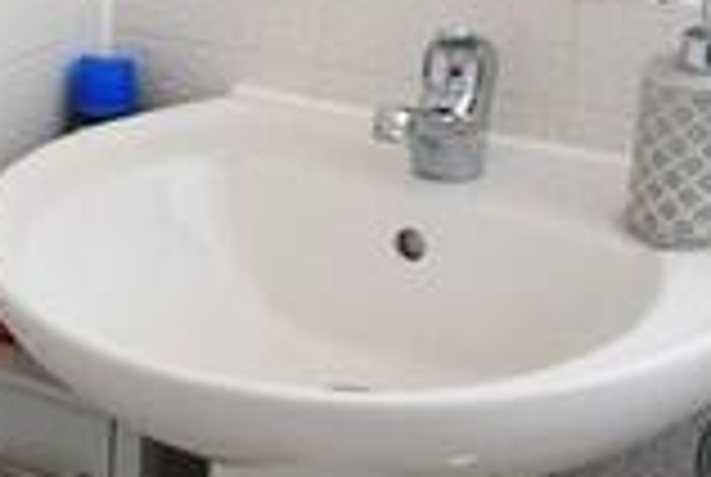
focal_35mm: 97
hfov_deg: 18.8
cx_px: -315
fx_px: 1919
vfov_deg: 14.1
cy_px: 392
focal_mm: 10
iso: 560
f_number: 4.5
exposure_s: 1/60
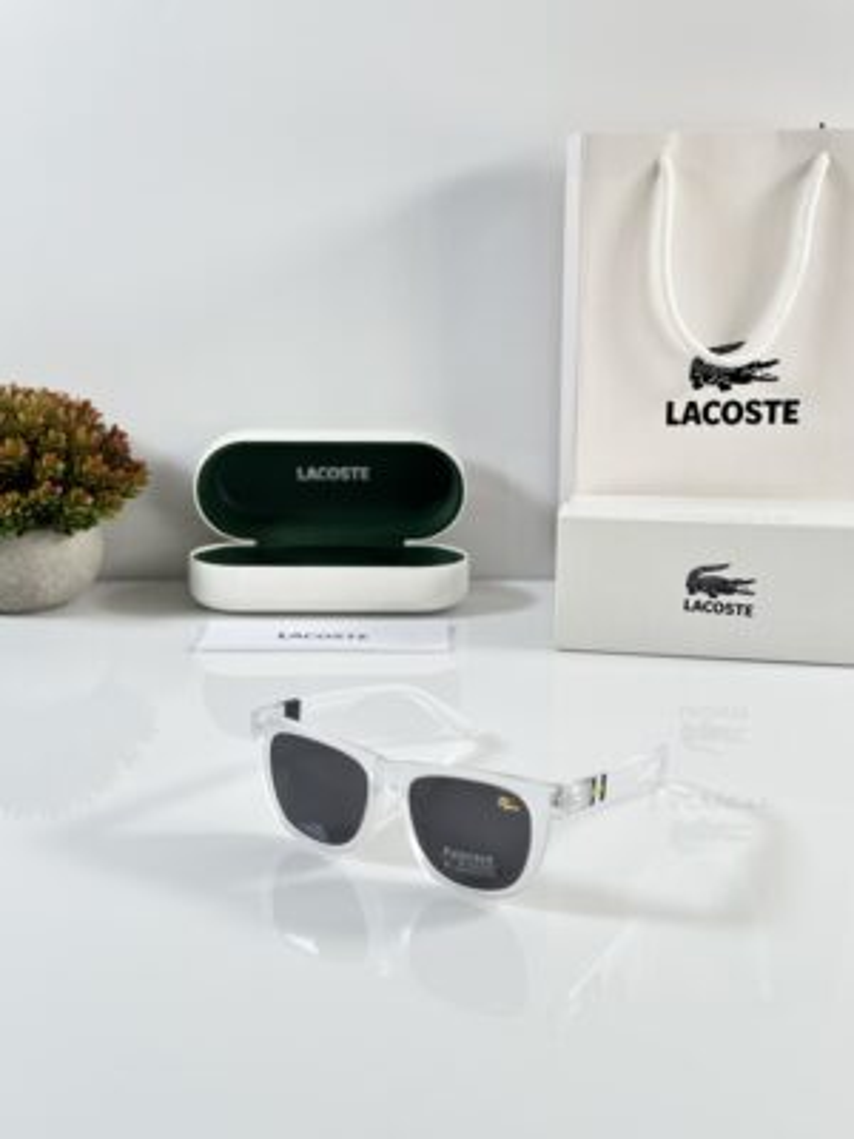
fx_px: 1579
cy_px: 570
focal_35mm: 48
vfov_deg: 39.7
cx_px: 427
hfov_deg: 30.3
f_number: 1.78
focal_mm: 6.86
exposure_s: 1/100
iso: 64
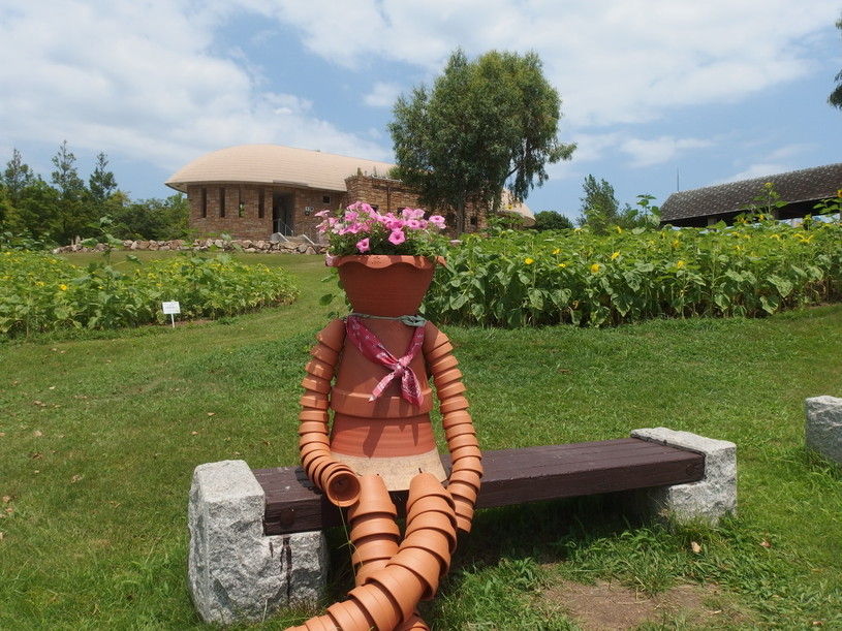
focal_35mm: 26
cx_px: 421
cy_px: 316
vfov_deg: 53.1
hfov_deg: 67.3
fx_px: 632
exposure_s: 1/800
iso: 100
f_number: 5.6
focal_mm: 4.7
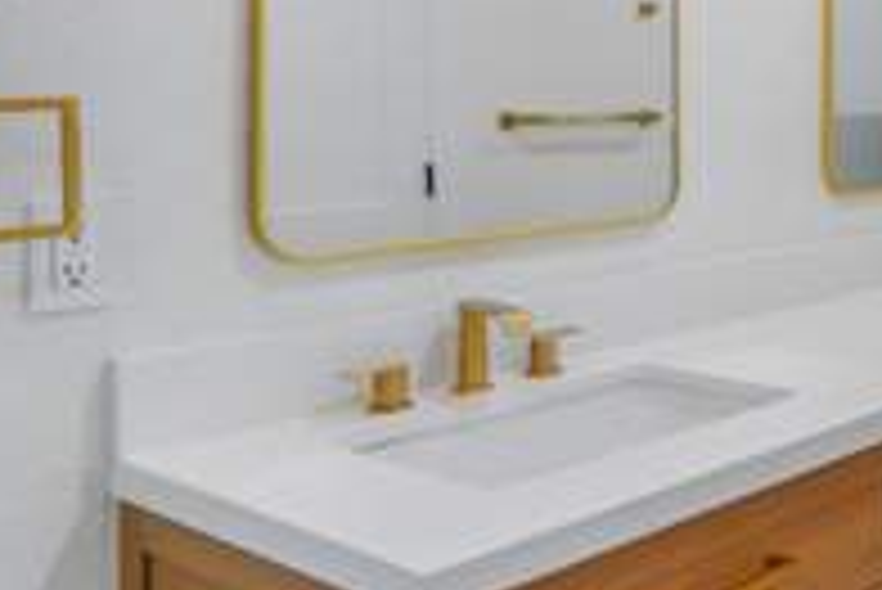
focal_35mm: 44
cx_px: 1035
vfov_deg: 29.6
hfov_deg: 35.7
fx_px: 1079
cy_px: 92
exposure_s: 1/100
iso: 320
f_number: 3.5
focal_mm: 12
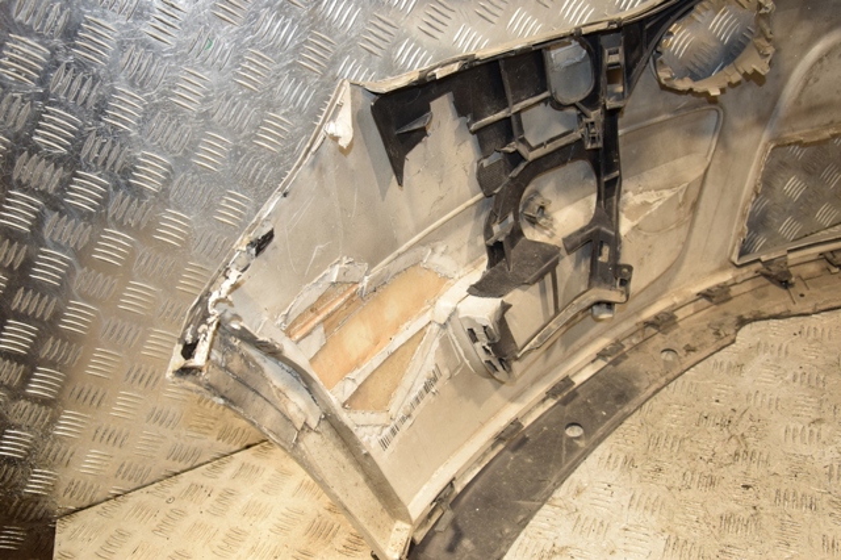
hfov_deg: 57.2
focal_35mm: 33
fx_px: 770
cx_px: 420
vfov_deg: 39.9
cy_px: 280
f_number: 5.6
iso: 800
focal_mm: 22
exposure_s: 1/200
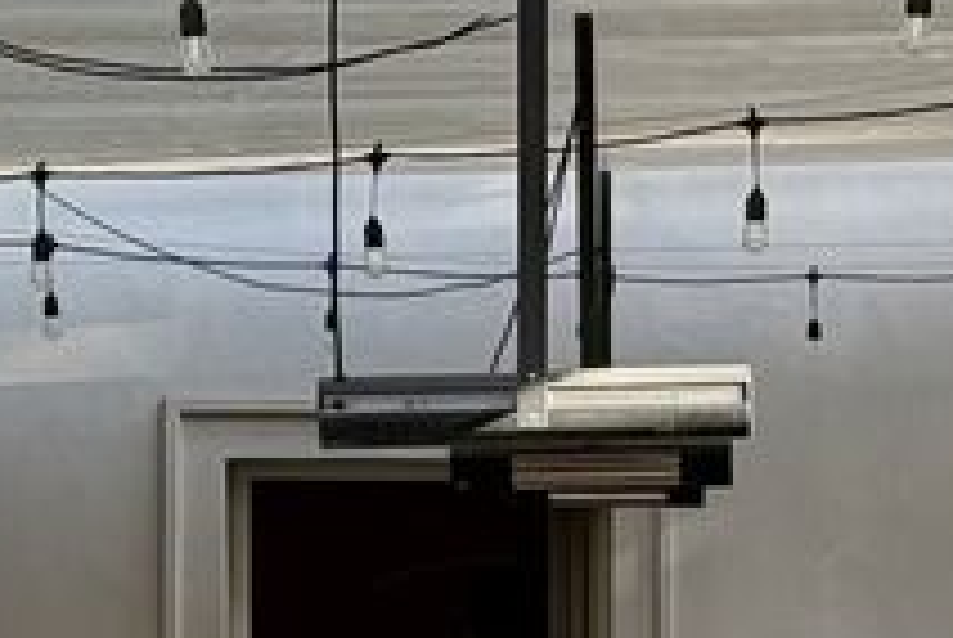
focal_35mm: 173
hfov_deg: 11.8
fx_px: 4586
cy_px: 1200
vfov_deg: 7.7
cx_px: 229
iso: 100
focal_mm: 6.76
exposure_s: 1/407
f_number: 1.78
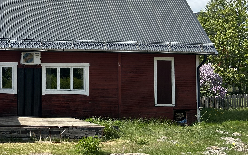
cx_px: -20
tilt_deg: +4.9
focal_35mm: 60
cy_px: 62
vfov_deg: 21.6
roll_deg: +0.4
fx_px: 406
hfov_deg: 30.6
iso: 50
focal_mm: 5.7
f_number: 1.5
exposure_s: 1/3257
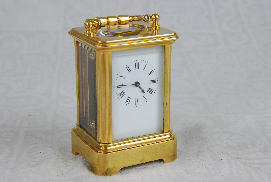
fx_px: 543
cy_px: 91
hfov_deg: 28.0
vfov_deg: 19.0
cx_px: 136
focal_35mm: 72
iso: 1250
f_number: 13
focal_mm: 48
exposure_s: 1/640
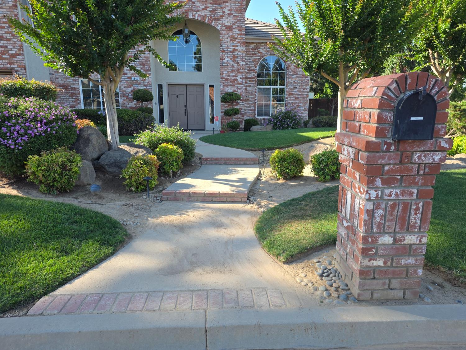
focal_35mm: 23
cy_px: 175
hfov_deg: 73.9
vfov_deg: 58.9
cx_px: 233
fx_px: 310
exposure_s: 1/1212
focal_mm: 6.25
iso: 80
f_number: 1.7
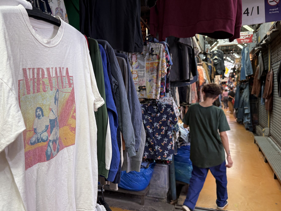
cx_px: 125
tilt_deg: -2.6
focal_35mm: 27
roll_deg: +1.9
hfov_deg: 65.1
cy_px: 107
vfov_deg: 51.4
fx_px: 219
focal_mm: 6.76
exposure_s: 1/100
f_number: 1.78
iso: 200
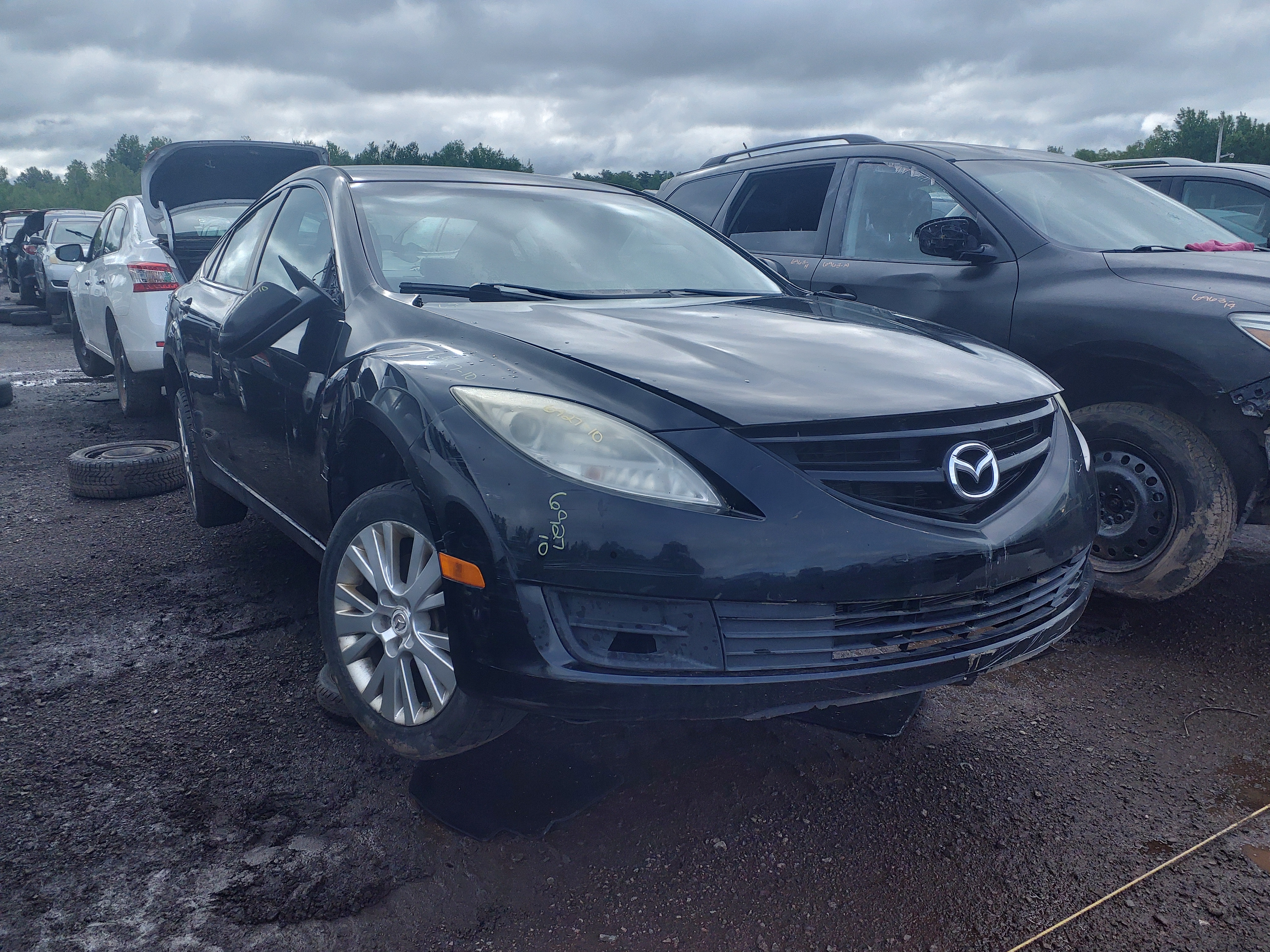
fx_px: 954
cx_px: 635
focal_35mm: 26
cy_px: 476
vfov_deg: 53.1
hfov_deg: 67.3
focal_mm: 3.58
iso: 40
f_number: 1.9
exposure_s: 1/262
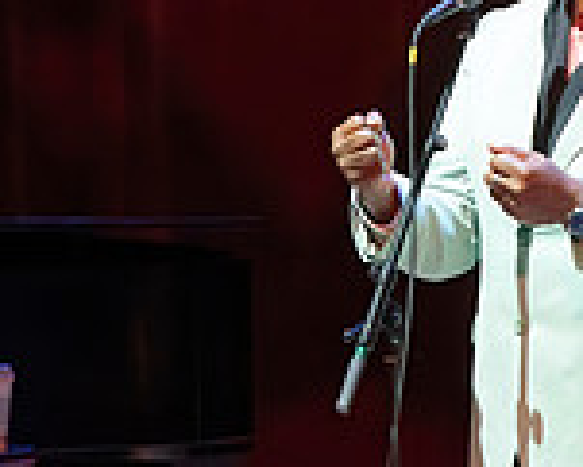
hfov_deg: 2.0
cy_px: 450
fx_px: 16679
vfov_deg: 1.6
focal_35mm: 966
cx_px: 656
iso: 6400
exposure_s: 1/250
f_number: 7.1
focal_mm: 268
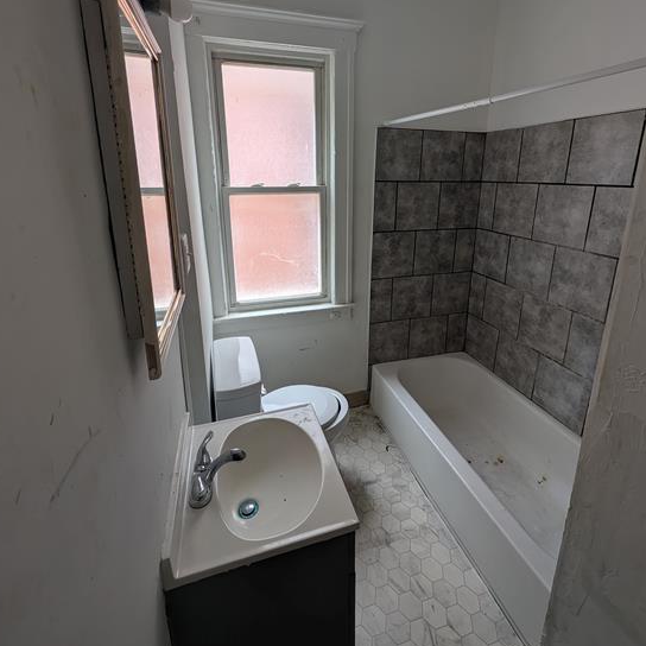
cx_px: 327
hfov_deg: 91.1
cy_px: 264
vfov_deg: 90.1
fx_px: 317
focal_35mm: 15
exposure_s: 1/20.4
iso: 97
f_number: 1.7
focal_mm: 2.02
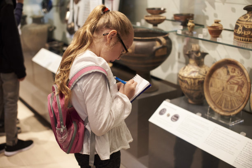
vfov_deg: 27.0
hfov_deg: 39.6
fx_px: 350
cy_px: 84
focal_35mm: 50
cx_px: 126
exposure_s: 1/125
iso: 1000
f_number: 3.2
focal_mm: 50
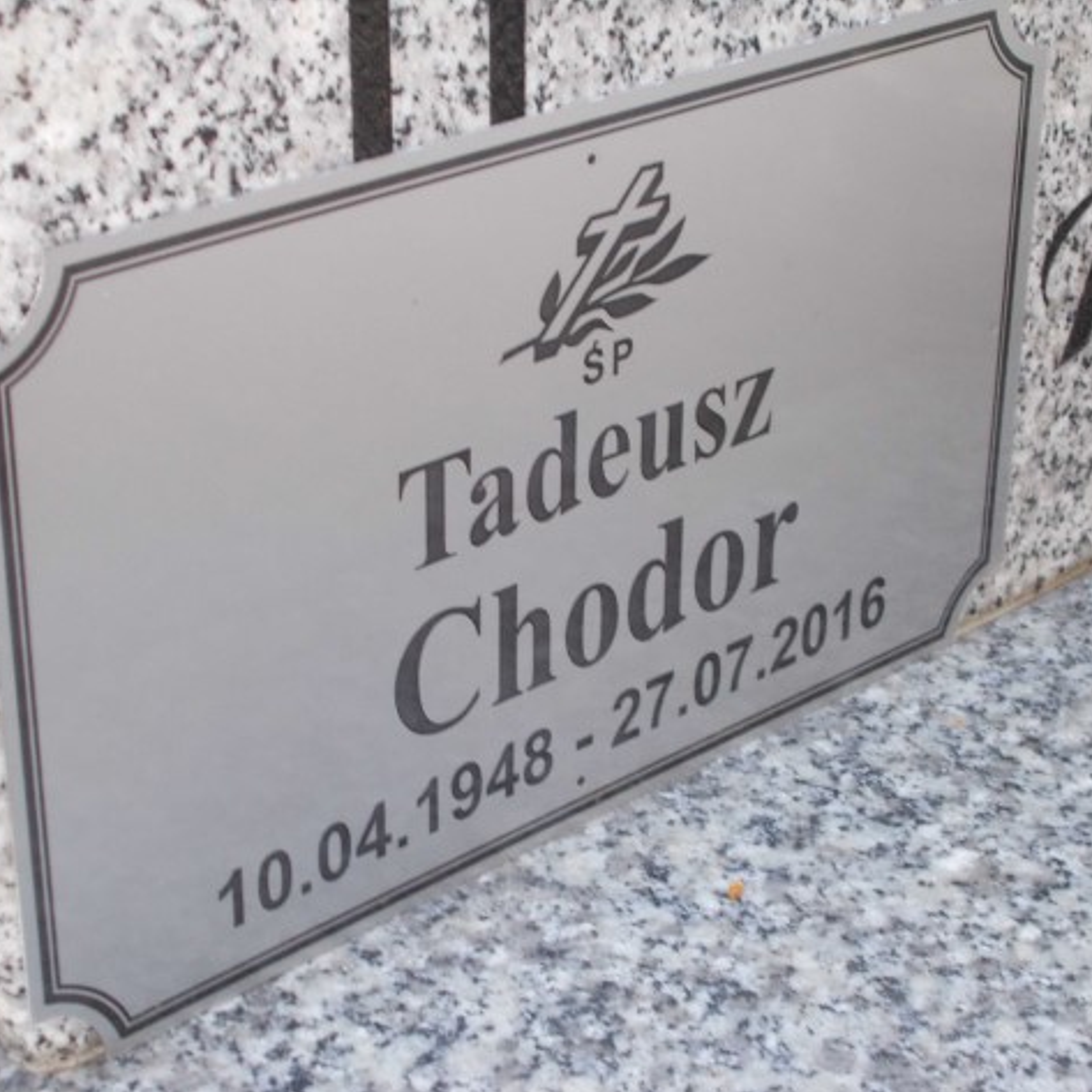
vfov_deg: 21.9
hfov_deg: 21.9
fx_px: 2820
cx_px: 522
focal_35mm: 79
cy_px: 552
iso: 200
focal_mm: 11.8
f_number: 5.3
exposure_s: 1/60
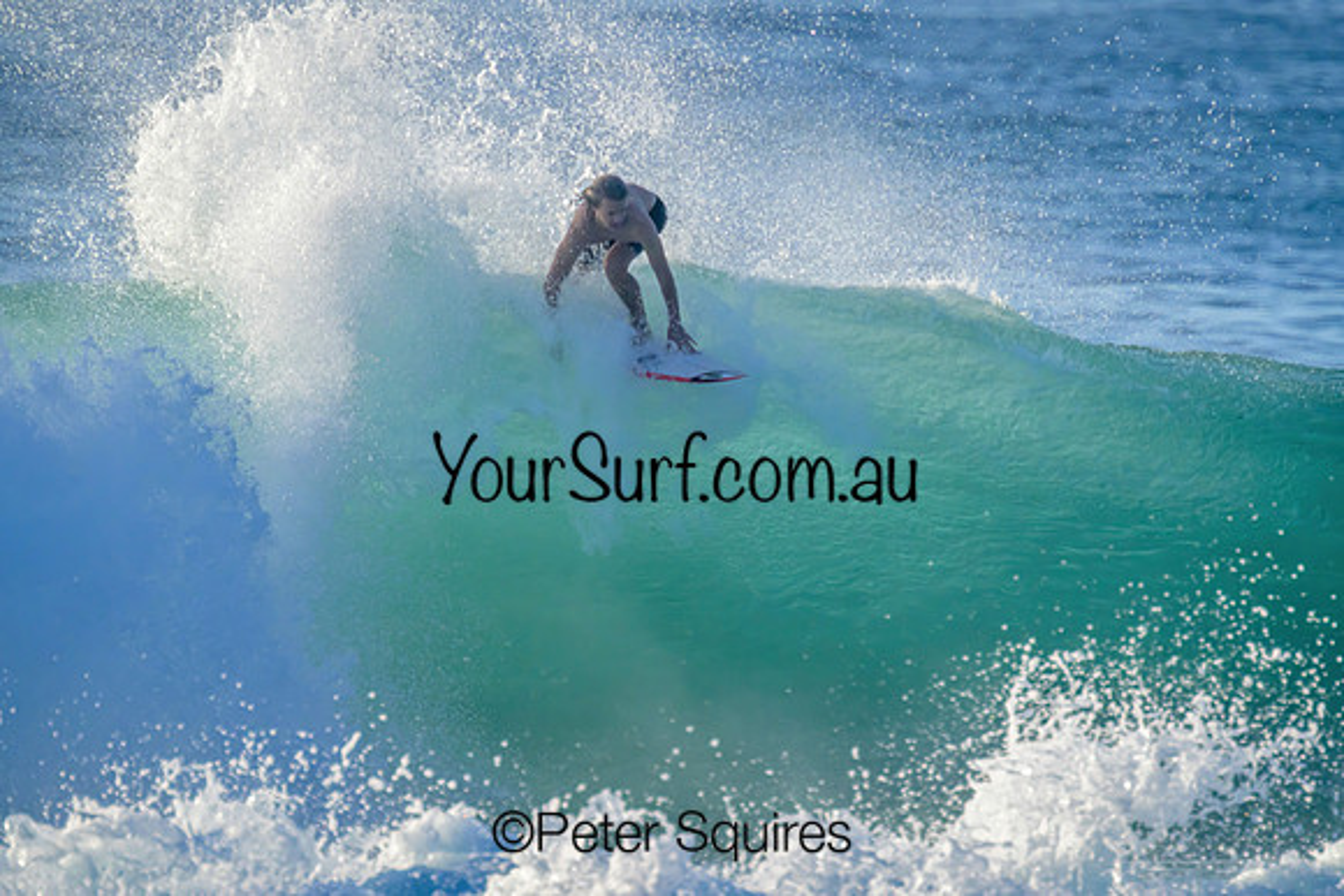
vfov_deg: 1.5
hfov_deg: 2.2
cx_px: 771
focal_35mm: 931
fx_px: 34777
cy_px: 420
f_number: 11
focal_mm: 800
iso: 800
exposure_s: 1/1600
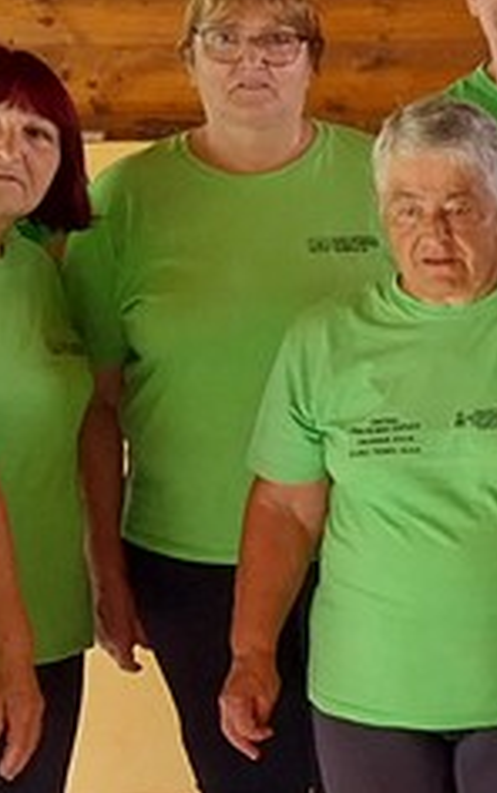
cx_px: 1169
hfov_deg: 8.6
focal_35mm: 140
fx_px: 3027
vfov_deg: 14.9
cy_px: 541
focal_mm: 4
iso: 80
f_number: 1.8
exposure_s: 1/50
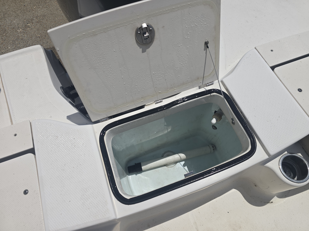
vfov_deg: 58.9
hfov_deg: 73.9
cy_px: 116
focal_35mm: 23
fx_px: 205
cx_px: 154
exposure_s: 1/3381
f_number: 1.7
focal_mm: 6.3
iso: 12
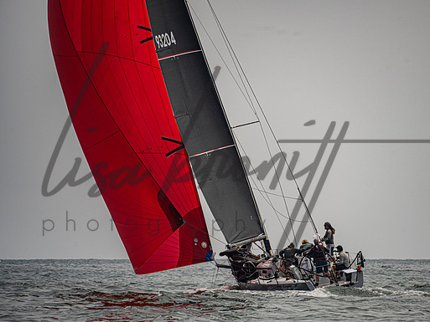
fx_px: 6449
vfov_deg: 2.9
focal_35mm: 519
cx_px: 274
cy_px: 170
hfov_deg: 3.8
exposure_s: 1/4000
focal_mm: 400
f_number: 8
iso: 500
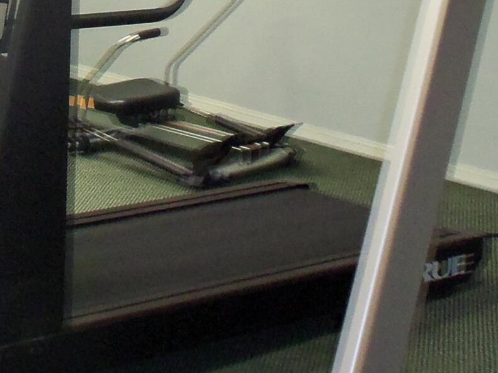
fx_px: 1582
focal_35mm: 110
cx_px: -43
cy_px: -136
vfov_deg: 12.9
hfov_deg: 17.3
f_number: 3.4
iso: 200
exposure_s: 1/30
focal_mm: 5.2
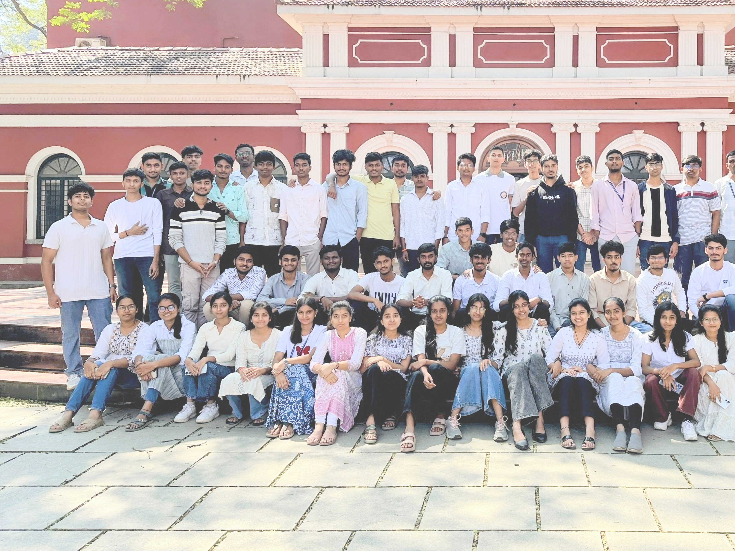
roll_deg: +0.0
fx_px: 722
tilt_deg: +1.6
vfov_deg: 41.4
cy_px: 200
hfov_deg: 52.6
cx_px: 509
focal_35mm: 34
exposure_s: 1/694
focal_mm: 6.86
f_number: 1.78
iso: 80
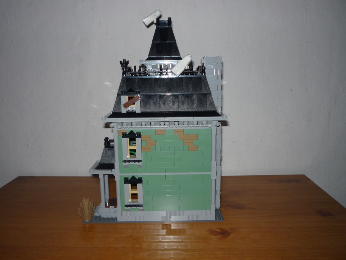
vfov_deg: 44.2
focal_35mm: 32
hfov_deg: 56.8
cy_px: 130
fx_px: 320
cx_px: 173
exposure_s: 1/30
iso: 100
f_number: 3.3
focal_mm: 5.2
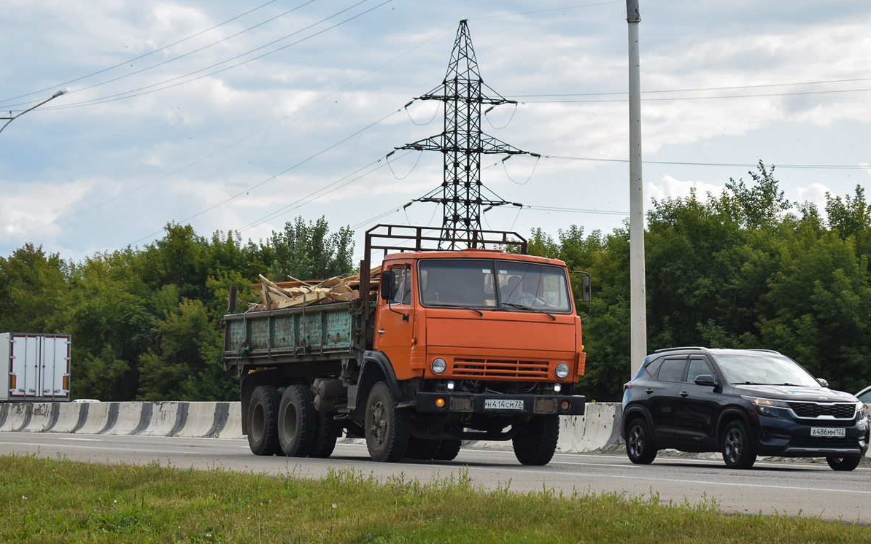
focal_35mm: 85
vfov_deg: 15.4
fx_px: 2006
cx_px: 435
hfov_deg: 24.5
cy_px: 272
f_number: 6.3
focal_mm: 55
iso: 400
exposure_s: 1/1000
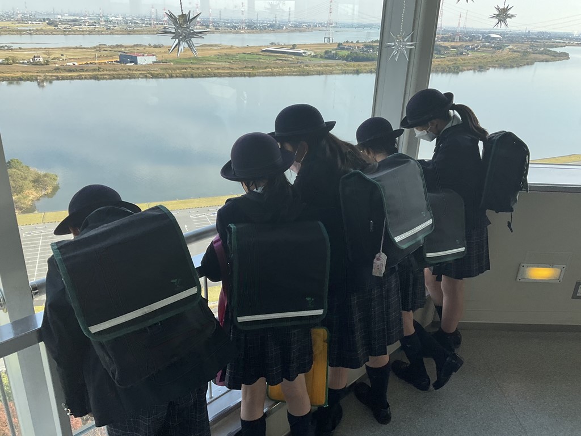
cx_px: 290
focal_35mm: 29
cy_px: 218
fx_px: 487
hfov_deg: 61.7
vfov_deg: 48.2
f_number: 1.8
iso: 25
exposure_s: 1/562
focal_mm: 3
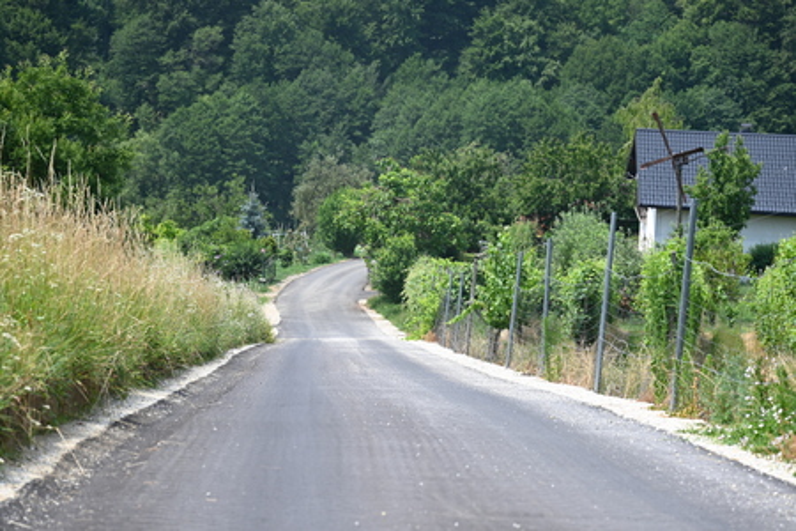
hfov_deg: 17.1
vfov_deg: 11.4
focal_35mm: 120
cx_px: 398
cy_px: 266
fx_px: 2653
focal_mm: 120
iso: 100
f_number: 6.3
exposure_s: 1/320
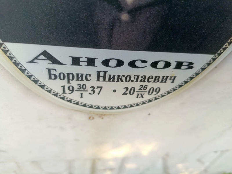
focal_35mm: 25
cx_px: 116
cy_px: 87
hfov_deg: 69.4
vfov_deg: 54.9
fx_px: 168
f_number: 1.69
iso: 112
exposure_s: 1/134
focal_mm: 4.76
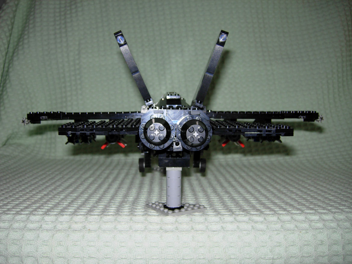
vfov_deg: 39.7
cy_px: 132
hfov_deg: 51.3
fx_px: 366
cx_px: 176
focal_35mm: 36
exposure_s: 1/45.2
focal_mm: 7.5
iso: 50
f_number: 2.7
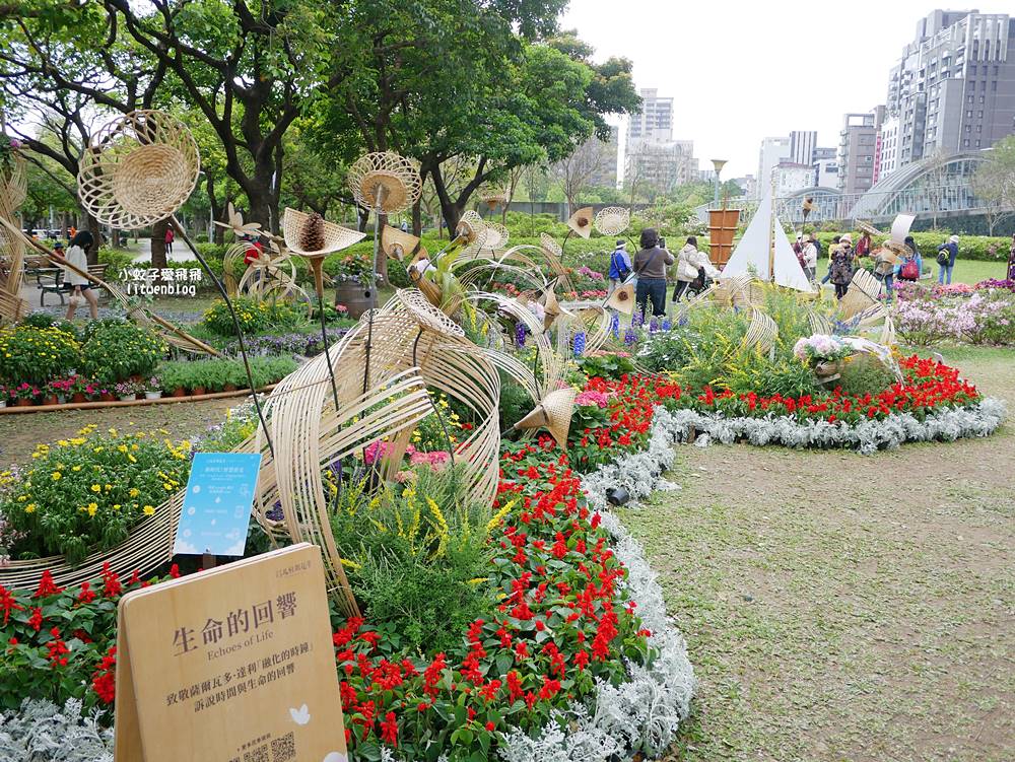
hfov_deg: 63.4
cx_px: 508
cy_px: 381
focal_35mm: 28
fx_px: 821
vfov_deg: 49.8
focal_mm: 14
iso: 200
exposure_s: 1/640
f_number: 2.8
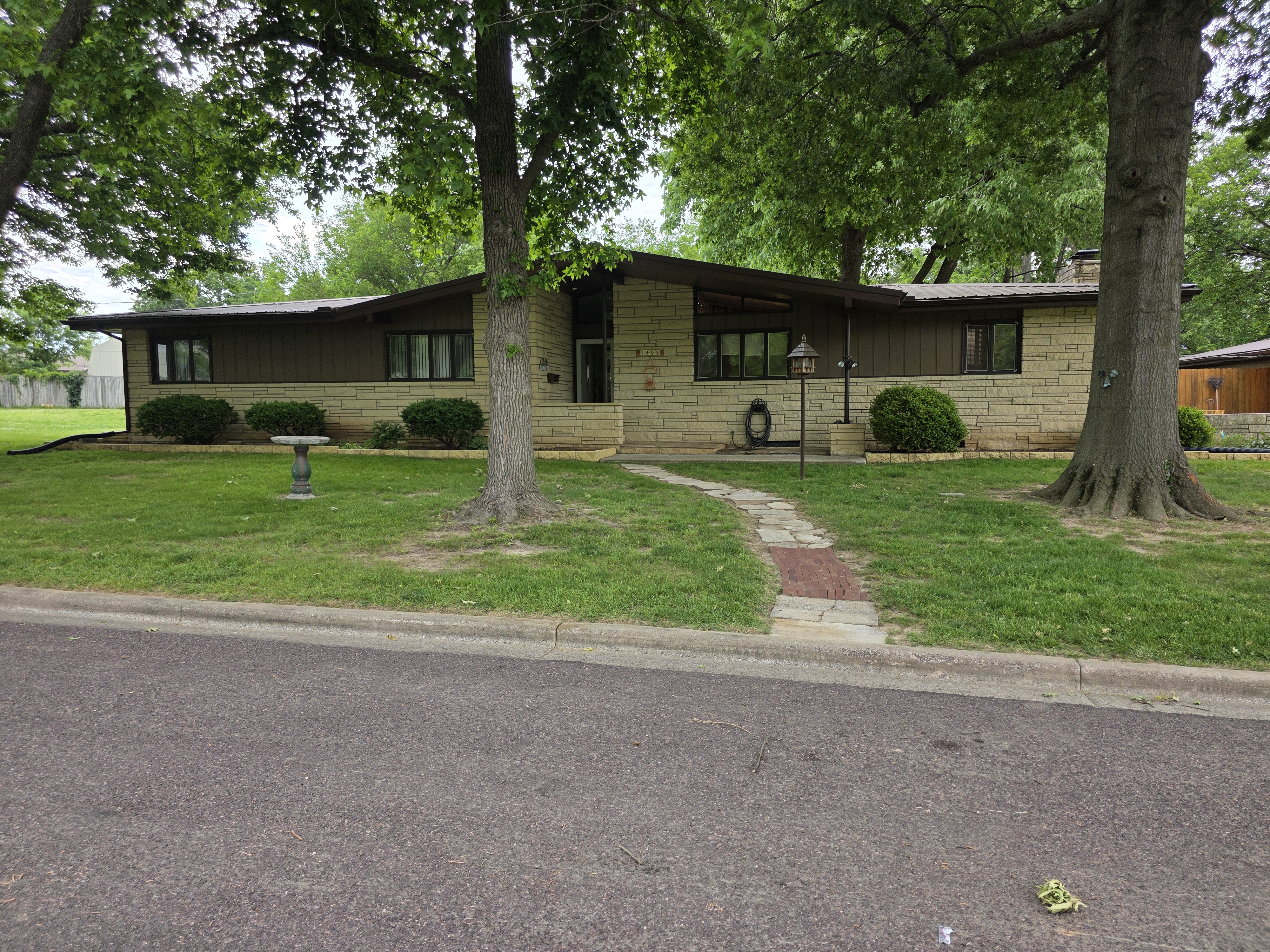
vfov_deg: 58.9
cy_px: 476
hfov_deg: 73.9
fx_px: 844
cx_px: 635
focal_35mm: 23
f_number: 1.7
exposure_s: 1/359
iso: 40
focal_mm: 6.3
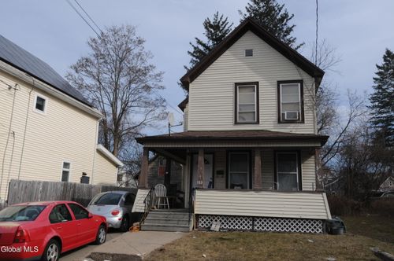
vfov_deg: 43.5
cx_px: 197
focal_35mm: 30
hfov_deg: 62.0
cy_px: 130
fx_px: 328
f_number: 10
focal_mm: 20
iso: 200
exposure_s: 1/400
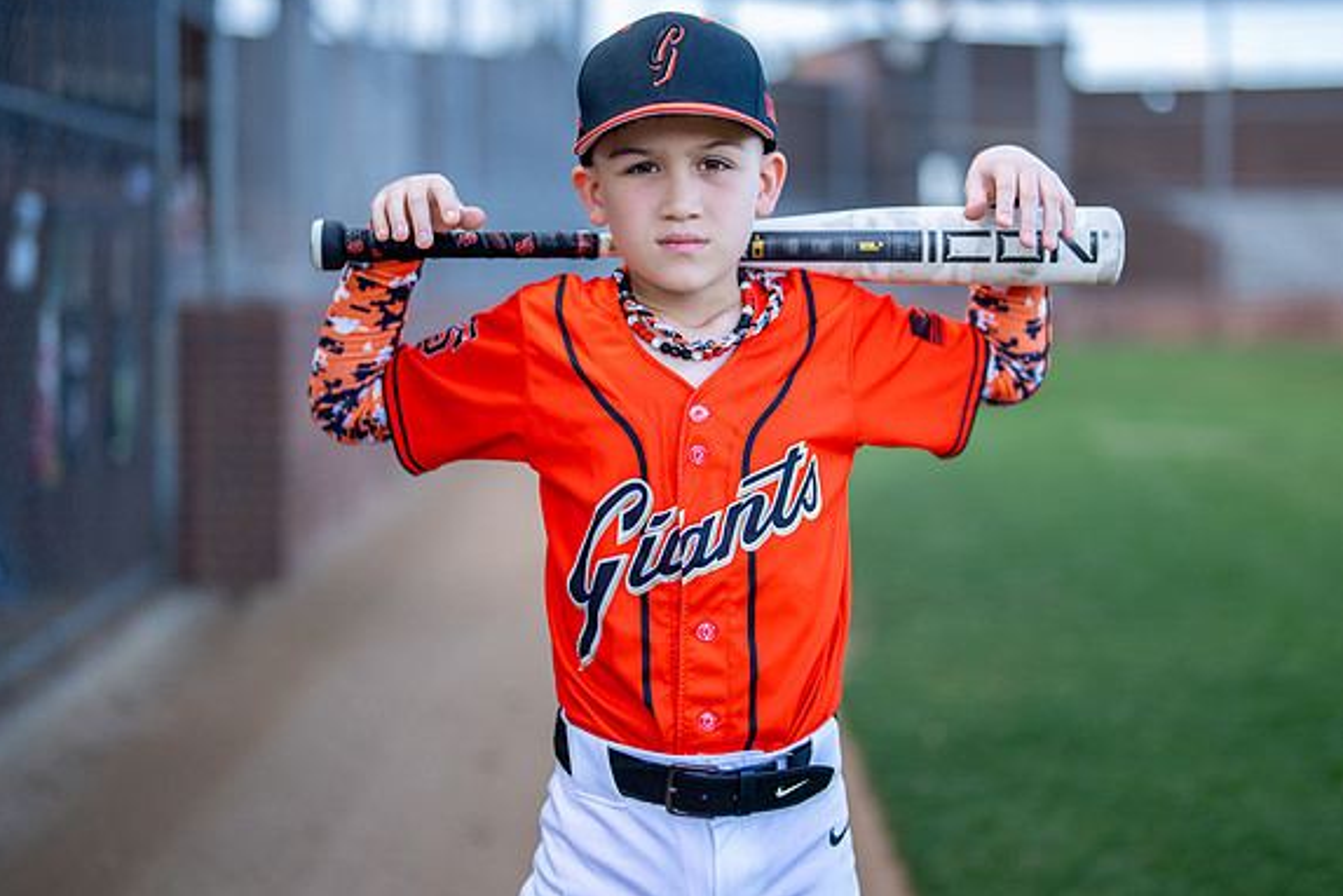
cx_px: 688
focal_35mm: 58
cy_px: 394
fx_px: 2164
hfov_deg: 34.5
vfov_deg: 23.4
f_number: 1.2
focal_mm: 50
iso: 125
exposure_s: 1/1600
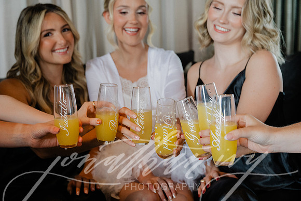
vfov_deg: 24.6
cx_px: 150
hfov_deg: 36.2
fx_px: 460
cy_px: 100
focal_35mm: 55
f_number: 4
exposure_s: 1/80
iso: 1600
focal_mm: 55
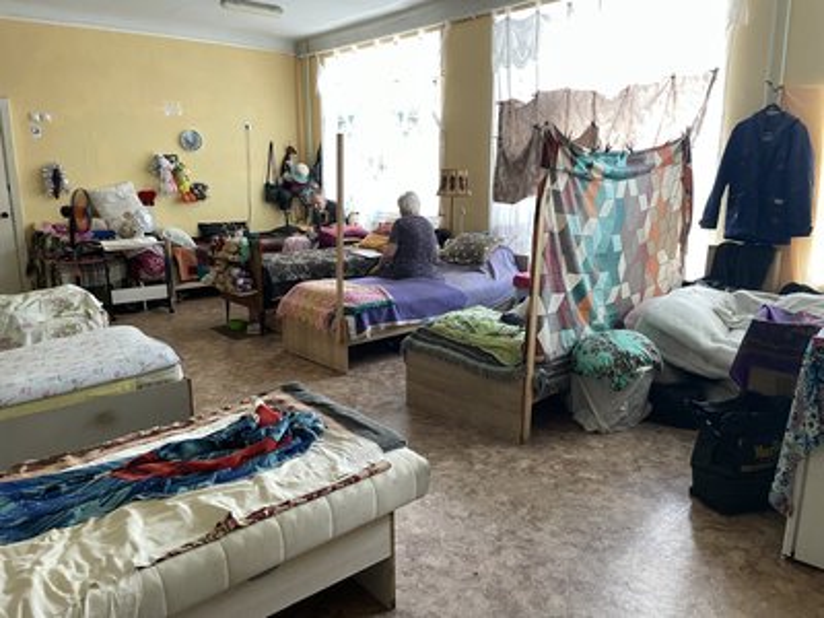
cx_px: 412
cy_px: 309
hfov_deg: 67.3
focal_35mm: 26
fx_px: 619
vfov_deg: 53.1
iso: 125
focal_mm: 4.2
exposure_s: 1/75
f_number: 1.6
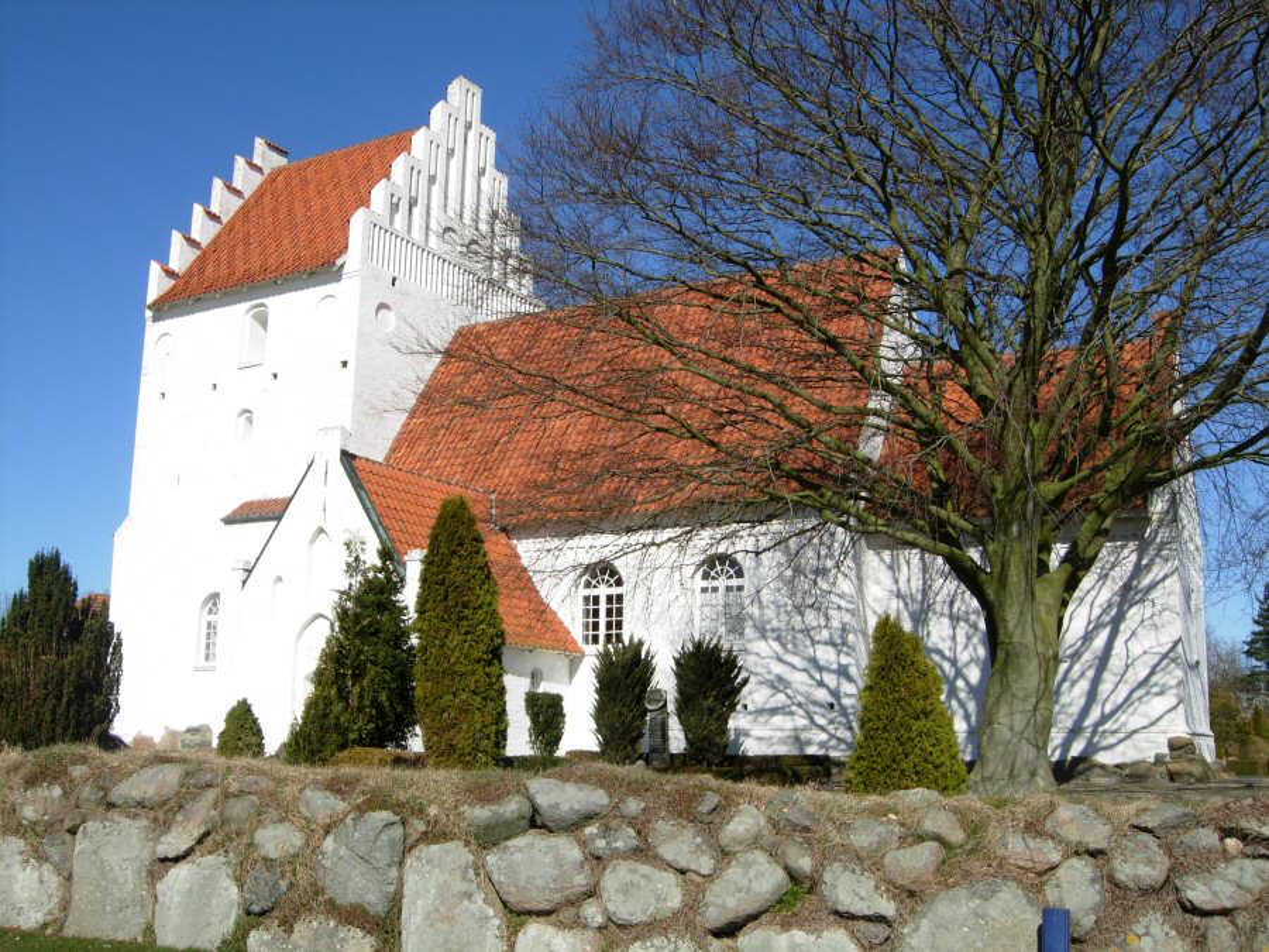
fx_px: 1320
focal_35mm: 36
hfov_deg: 51.4
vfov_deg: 39.7
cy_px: 476
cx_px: 634
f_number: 6.1
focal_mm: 7.5
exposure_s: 1/384
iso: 50
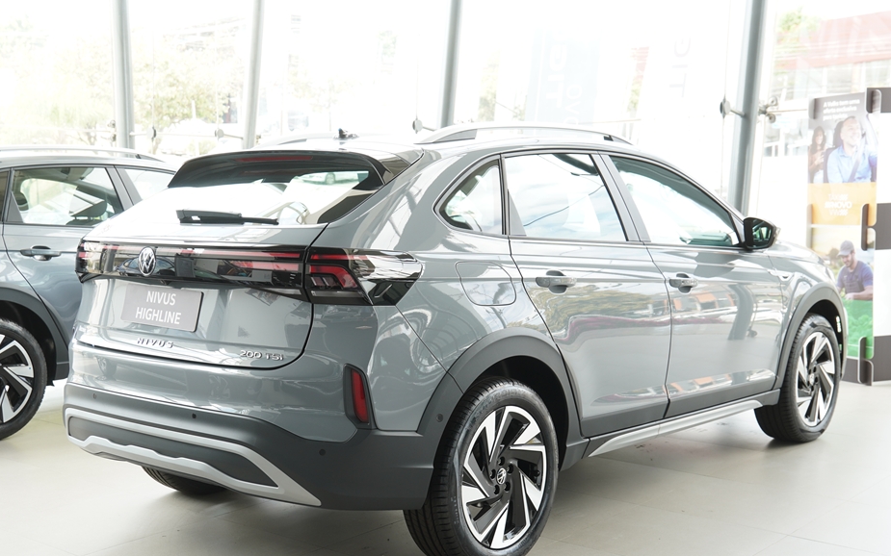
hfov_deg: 45.2
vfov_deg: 29.2
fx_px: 1068
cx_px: 409
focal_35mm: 44
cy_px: 323
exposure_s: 1/60
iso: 160
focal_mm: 26
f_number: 4
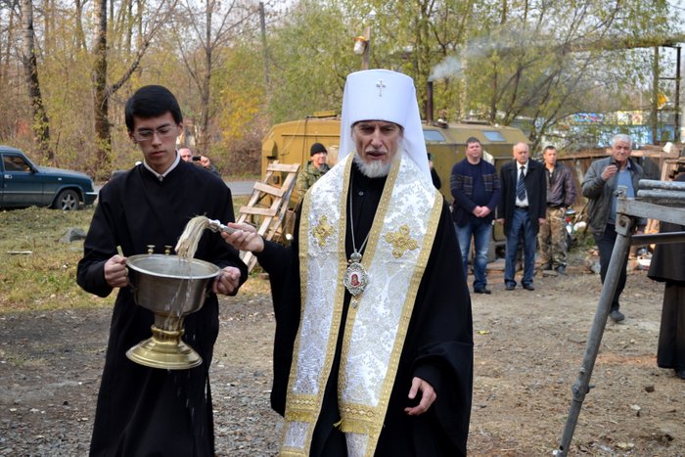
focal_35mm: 54
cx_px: 342
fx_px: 1028
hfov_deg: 36.9
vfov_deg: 25.1
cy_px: 228
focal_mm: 36
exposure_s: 1/125
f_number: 5.6
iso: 125
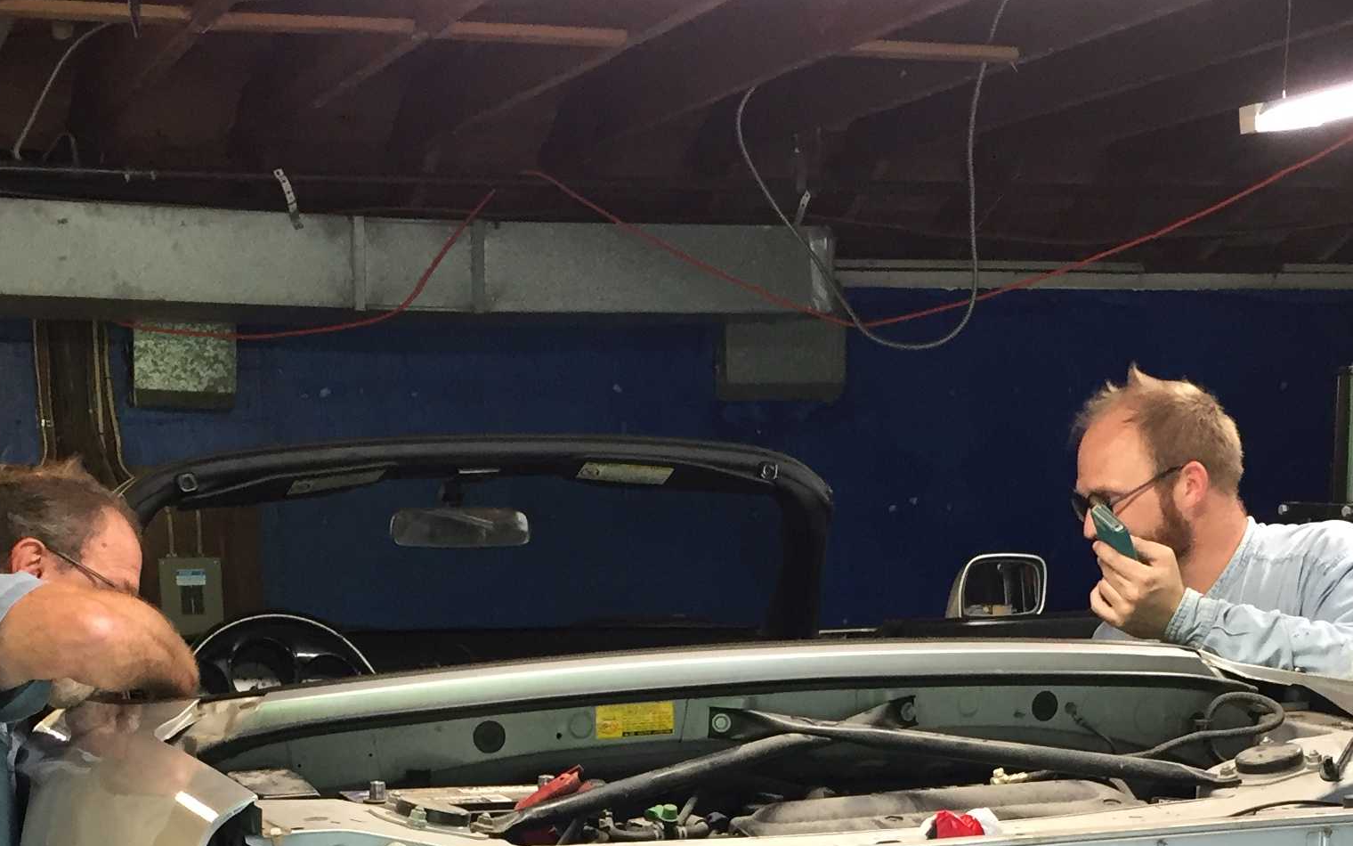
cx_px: 669
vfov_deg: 18.6
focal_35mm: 66
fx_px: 2434
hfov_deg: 31.1
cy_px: 1028
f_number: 2.2
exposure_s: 1/30
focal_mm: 4.15
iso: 80
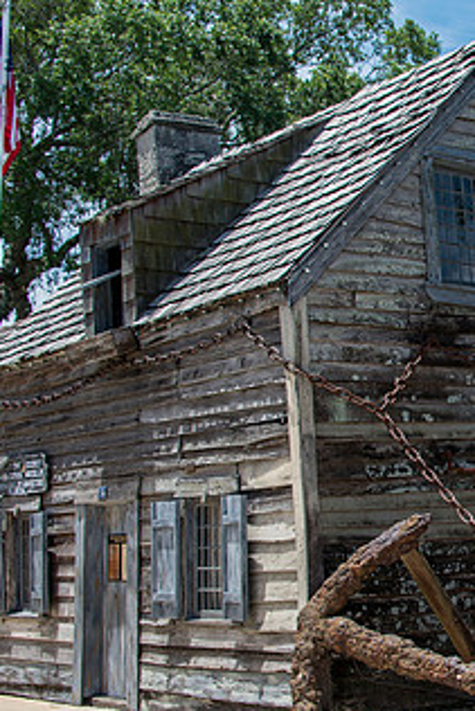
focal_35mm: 66
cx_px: 563
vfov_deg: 30.5
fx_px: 1305
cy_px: 385
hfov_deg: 19.5
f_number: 6.3
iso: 100
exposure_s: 1/400
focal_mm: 34
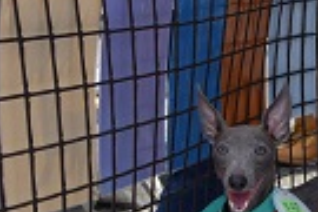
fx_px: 1334
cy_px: 293
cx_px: 278
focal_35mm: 151
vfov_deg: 8.9
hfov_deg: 13.5
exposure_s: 1/800
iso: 160
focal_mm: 34
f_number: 5
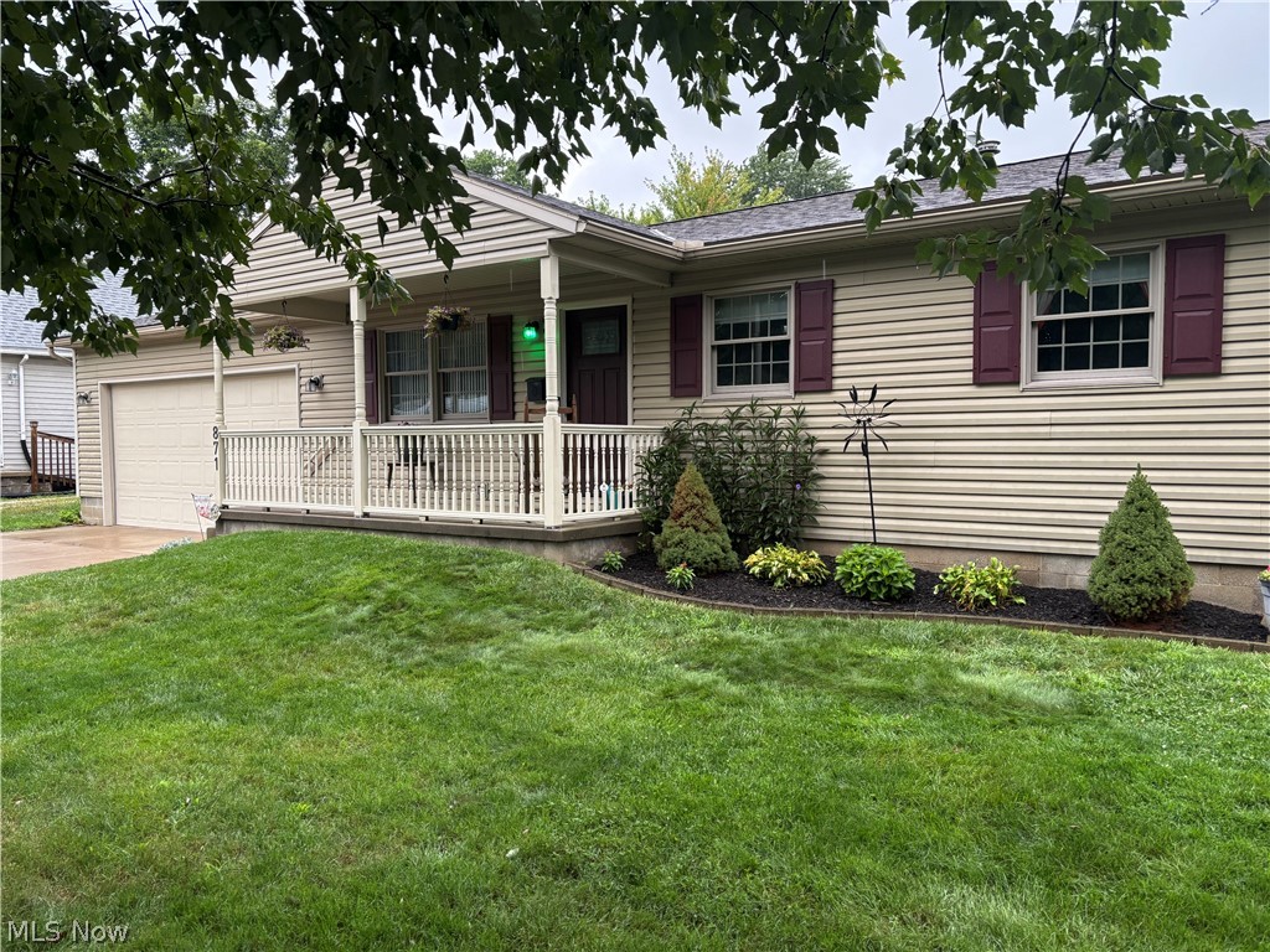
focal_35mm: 26
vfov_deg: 53.1
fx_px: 954
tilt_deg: -2.5
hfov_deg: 67.3
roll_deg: -0.5
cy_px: 476
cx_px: 635
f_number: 1.6
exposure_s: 1/68
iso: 125
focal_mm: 5.96
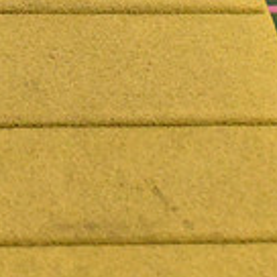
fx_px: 6419
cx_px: 33
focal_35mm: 709
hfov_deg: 2.5
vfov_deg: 2.5
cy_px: -111
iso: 10000
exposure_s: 1/640
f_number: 3.2
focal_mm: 130
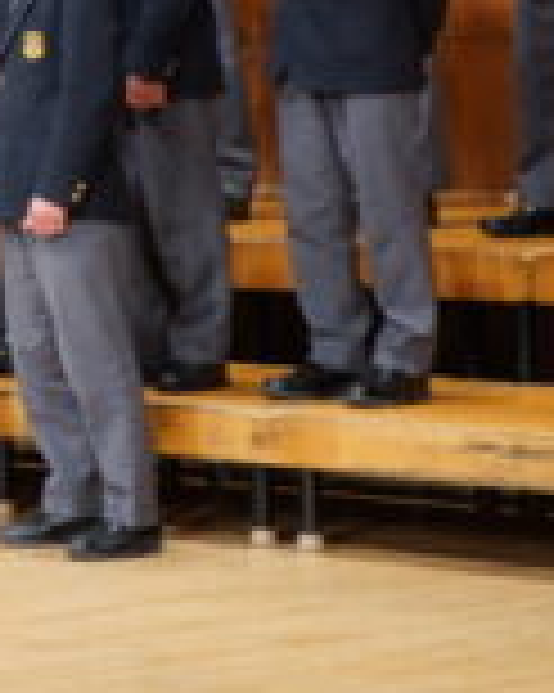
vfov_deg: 9.1
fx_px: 4308
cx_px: -937
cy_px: -155
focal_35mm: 210
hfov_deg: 6.8
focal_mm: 45
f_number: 4.5
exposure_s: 1/50
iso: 640
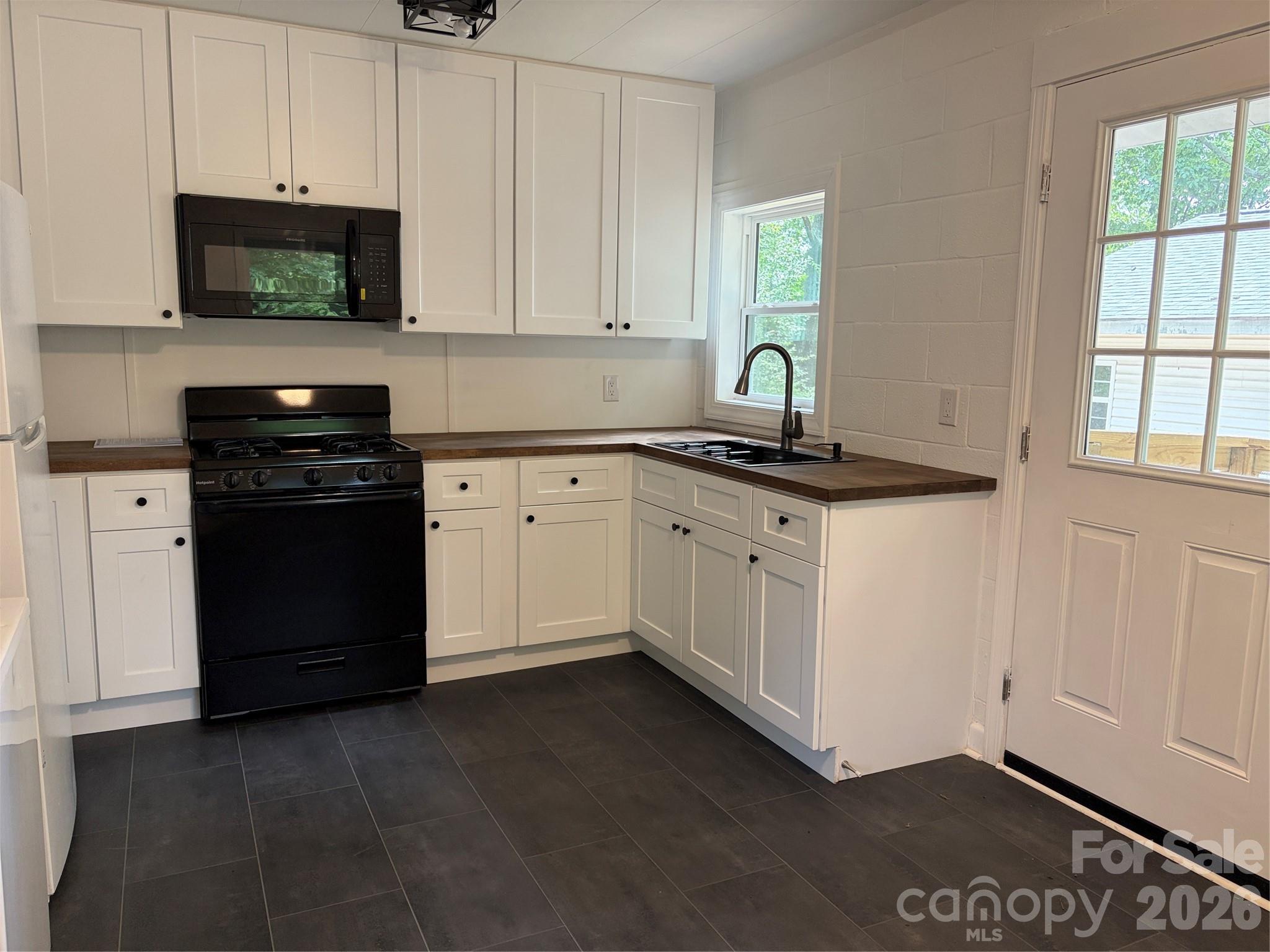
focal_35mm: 26
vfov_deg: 53.1
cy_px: 476
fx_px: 954
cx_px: 635
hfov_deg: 67.3
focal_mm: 5.96
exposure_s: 1/120
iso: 200
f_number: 1.6
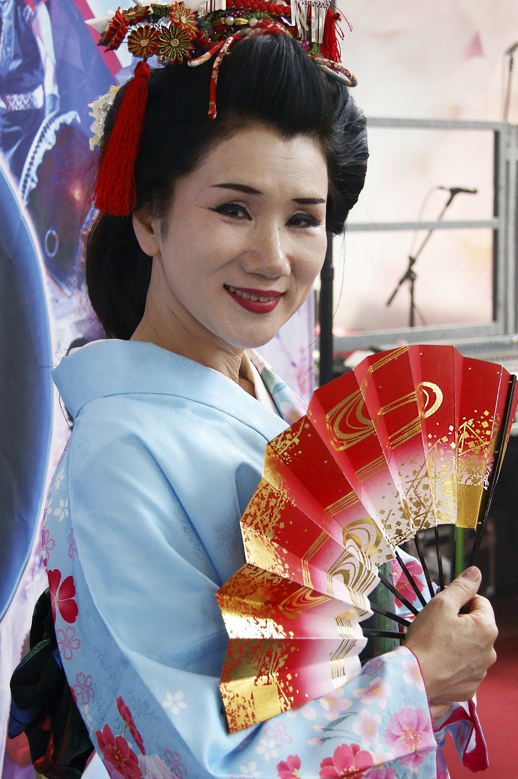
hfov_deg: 19.4
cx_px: 267
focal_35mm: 70
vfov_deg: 28.9
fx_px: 1513
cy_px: 418
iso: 400
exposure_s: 1/100
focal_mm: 40
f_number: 5
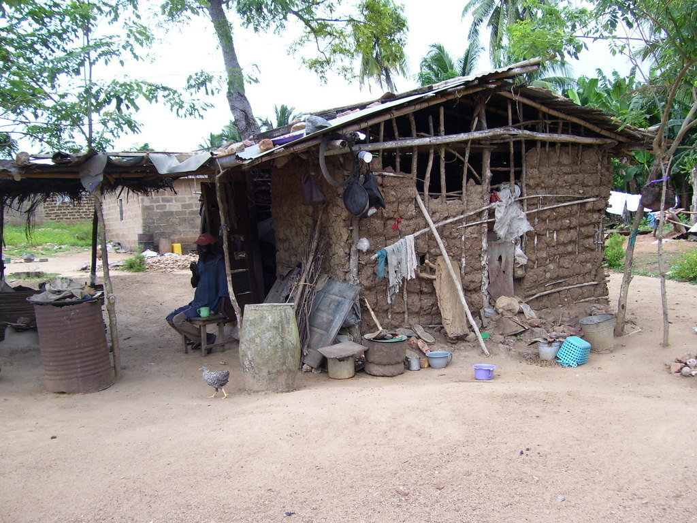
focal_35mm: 37
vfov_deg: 38.7
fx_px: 745
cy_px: 262
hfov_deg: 50.1
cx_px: 348
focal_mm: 6
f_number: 2.7
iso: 80
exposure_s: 1/180
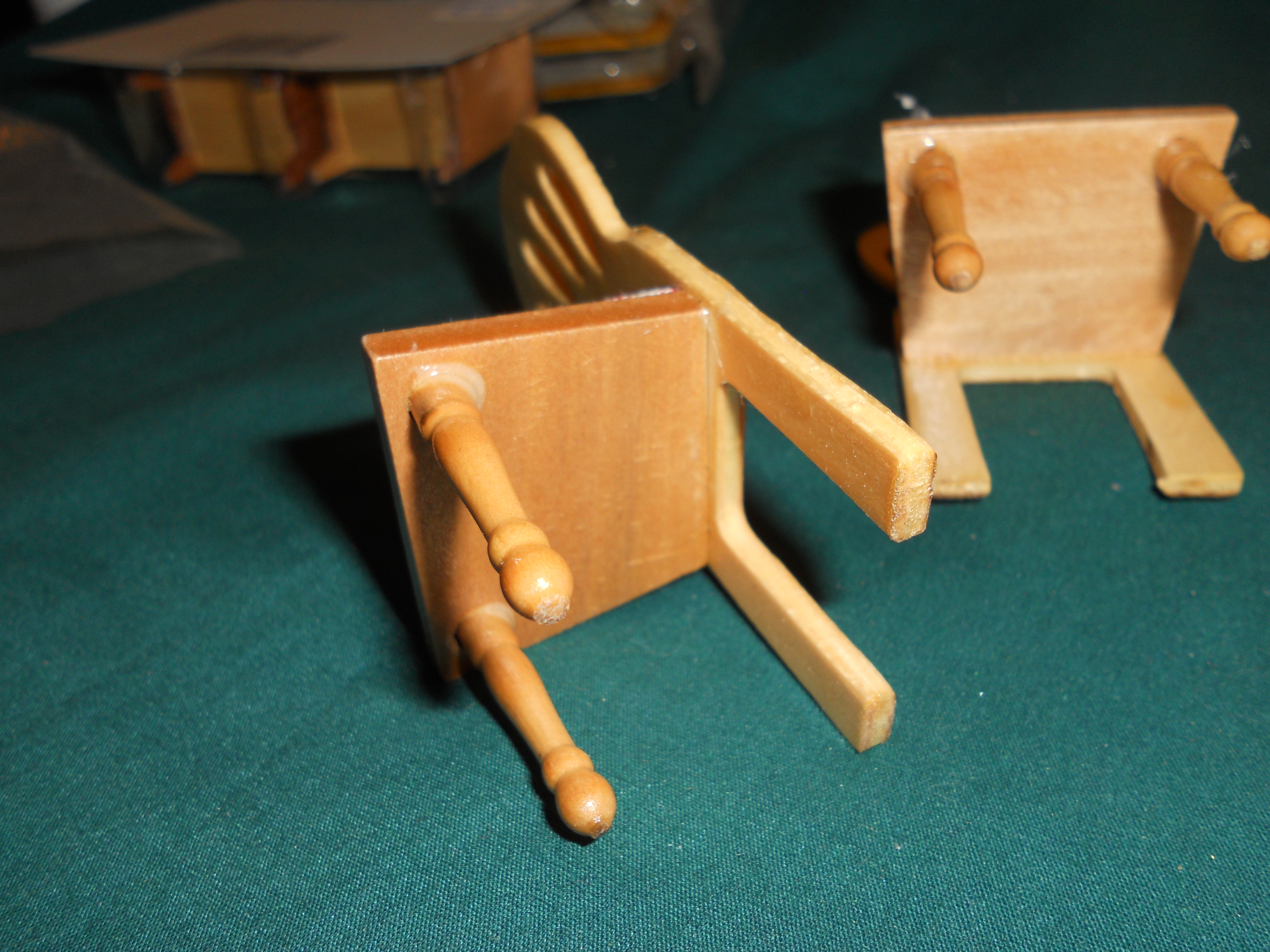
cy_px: 476
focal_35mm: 32
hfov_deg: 56.8
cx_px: 635
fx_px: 1174
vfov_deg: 44.2
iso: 80
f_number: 8.8
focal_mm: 5.8
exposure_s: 1/25
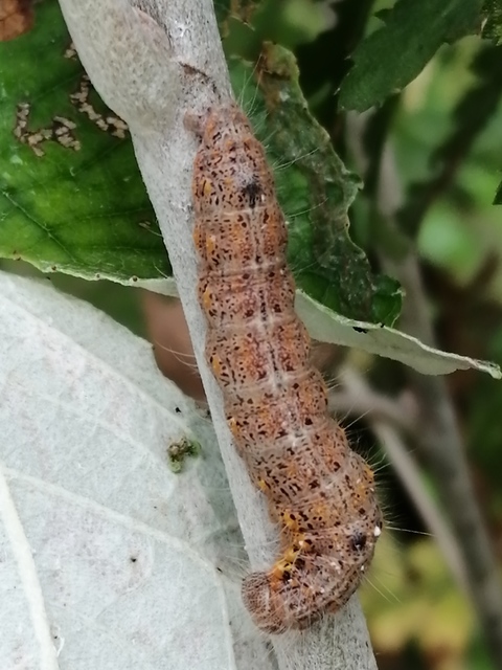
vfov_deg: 18.9
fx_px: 2011
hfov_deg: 14.2
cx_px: 251
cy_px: 335
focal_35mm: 104
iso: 50
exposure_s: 1/138
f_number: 1.8
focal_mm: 3.46
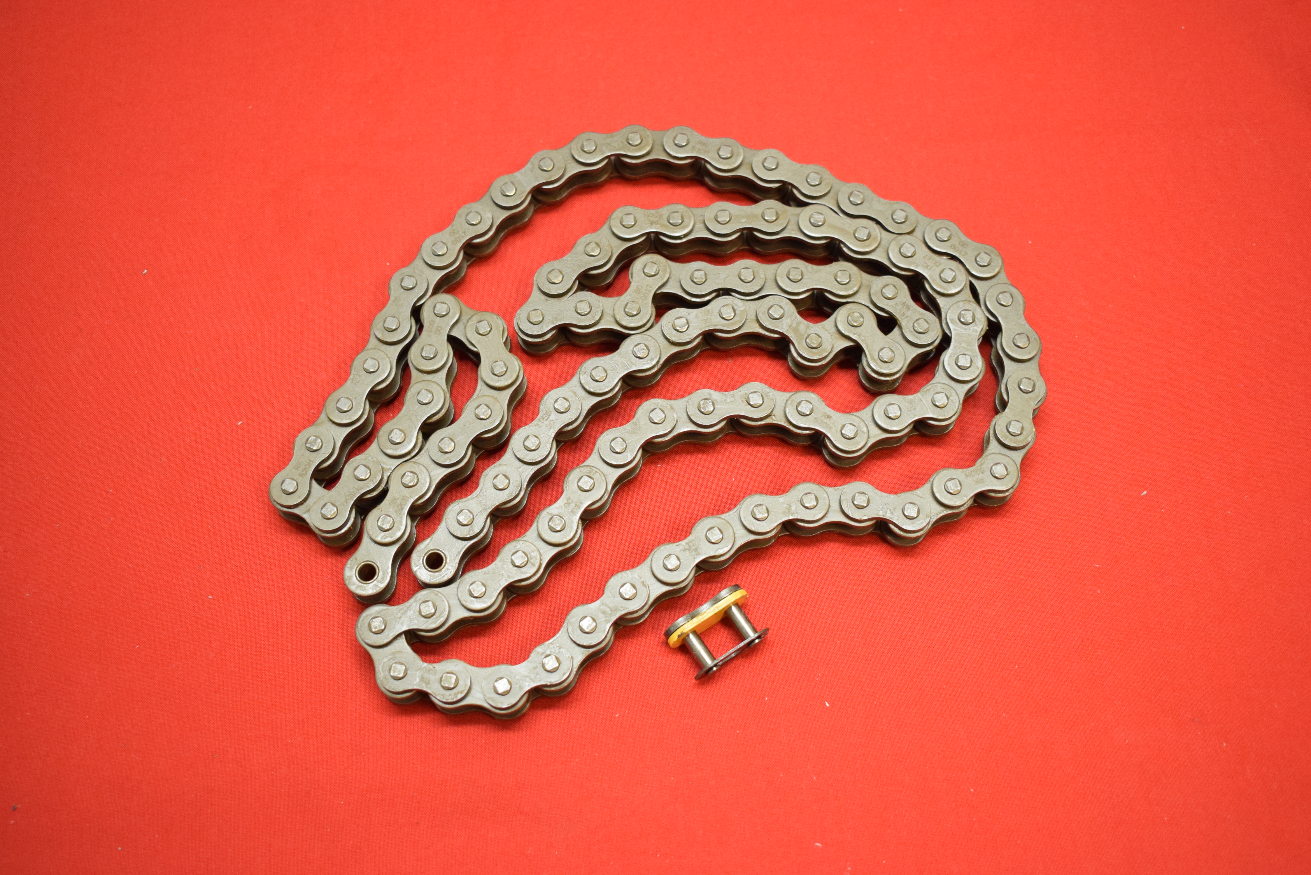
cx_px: 656
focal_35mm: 42
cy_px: 438
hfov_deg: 46.4
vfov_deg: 31.9
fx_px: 1530
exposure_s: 1/125
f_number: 5
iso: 2000
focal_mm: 28
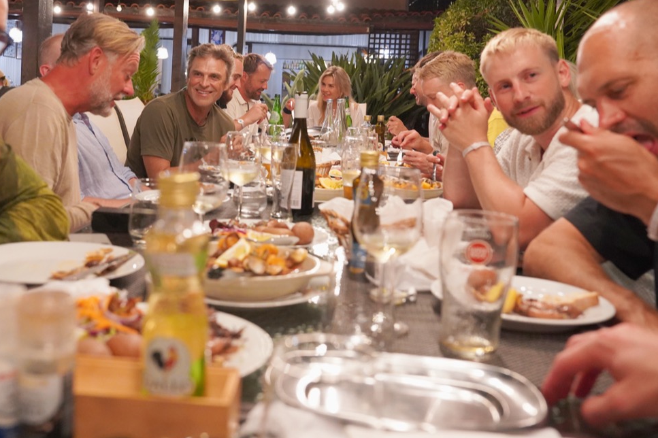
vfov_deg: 34.1
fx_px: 713
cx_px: 265
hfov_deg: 49.3
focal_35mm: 39
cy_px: 171
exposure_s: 1/160
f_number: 4
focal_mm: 29
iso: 6400
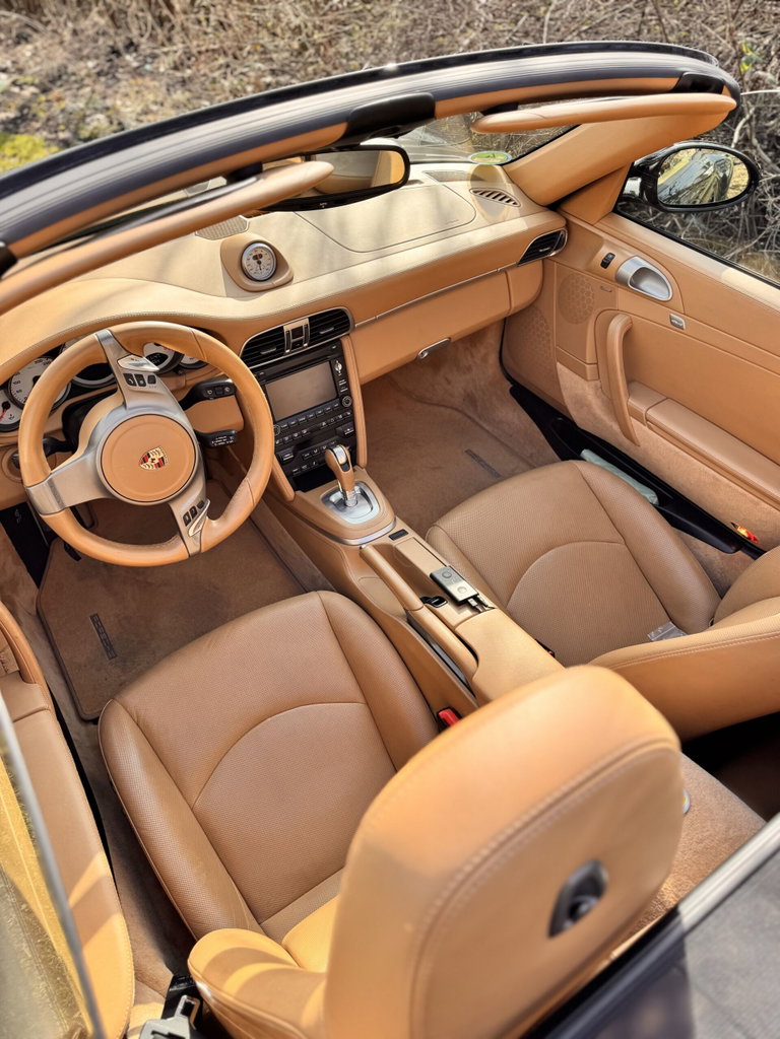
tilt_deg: -43.7
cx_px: 390
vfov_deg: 71.6
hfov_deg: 56.8
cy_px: 520
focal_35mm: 24
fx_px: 721
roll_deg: -0.7
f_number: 1.78
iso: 80
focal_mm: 6.76
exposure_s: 1/723
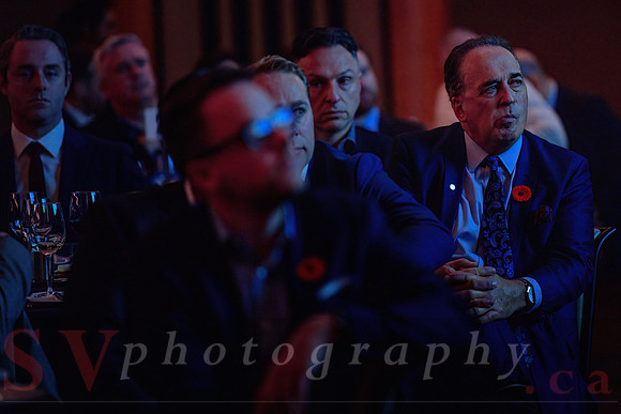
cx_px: 352
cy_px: 180
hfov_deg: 9.1
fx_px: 3907
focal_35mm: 226
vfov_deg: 6.1
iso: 3200
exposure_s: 1/100
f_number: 2.8
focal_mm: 200
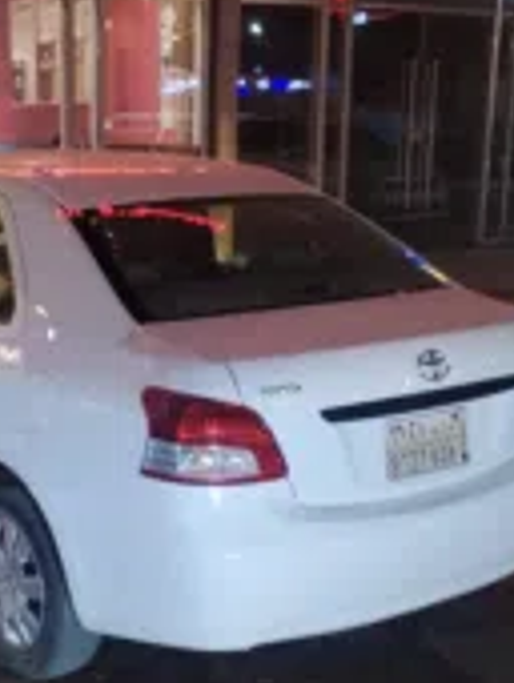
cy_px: 450
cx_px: 104
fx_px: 1205
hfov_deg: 23.7
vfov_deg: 31.4
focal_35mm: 61
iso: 712
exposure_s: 1/24
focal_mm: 4.75
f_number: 1.8
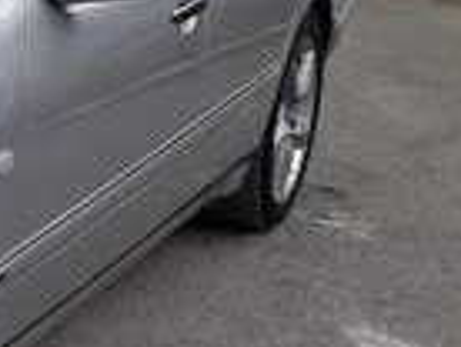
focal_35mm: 129
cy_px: 262
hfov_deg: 13.0
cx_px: -488
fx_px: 1721
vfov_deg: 11.5
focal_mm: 3.6
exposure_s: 1/210
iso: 40
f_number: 1.9
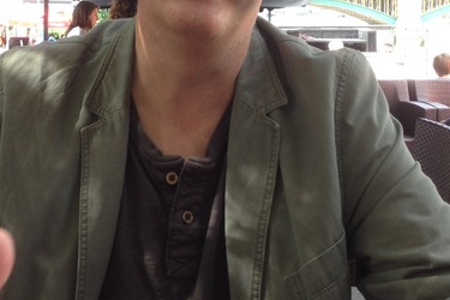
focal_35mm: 64
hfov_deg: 31.2
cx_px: 160
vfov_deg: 20.9
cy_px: 44
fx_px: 800
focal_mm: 4.13
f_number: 2.4
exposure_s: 1/120
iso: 50
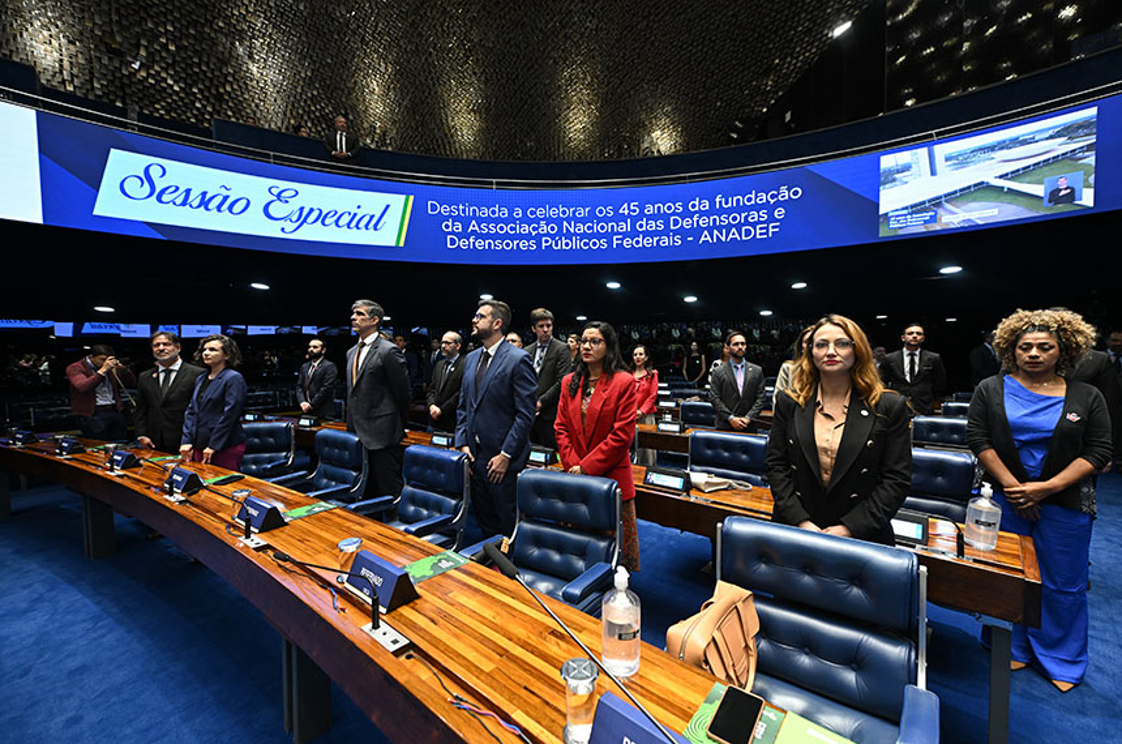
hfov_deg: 104.4
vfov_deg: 81.0
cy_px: 372
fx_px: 436
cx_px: 561
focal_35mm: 14
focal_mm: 14
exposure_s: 1/125
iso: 1600
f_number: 3.5
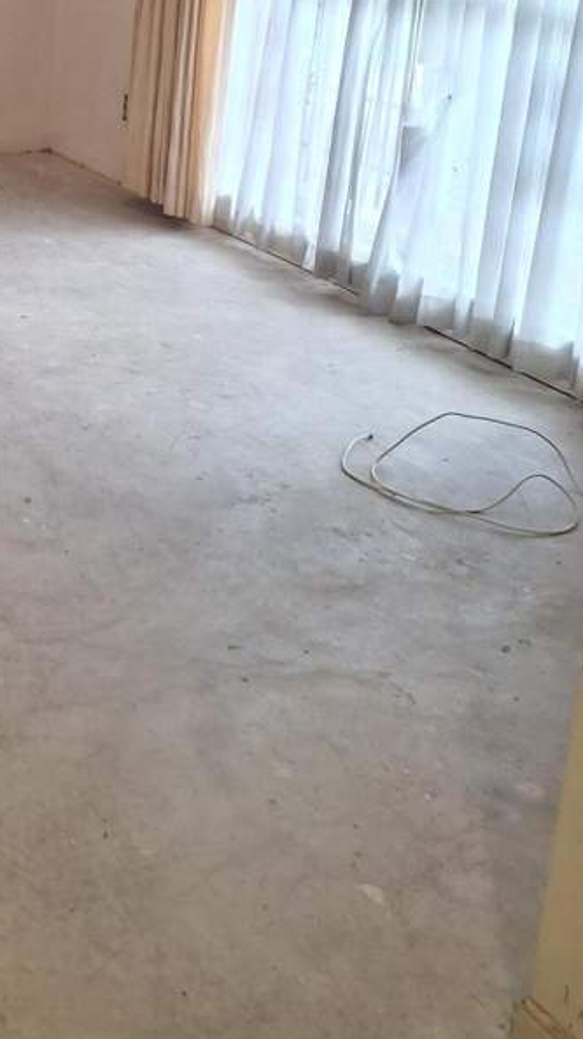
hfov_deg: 22.5
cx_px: -109
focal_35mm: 49
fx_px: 1348
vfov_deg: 39.6
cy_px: 138
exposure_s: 1/30
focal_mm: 4.69
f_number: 1.8
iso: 250
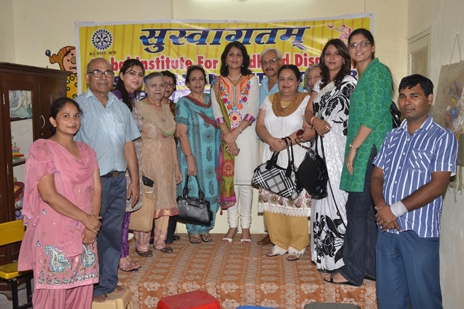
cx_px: 232
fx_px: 503
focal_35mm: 39
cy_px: 154
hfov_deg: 49.6
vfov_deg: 34.2
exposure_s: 1/125
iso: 400
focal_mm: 26
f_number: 5.6
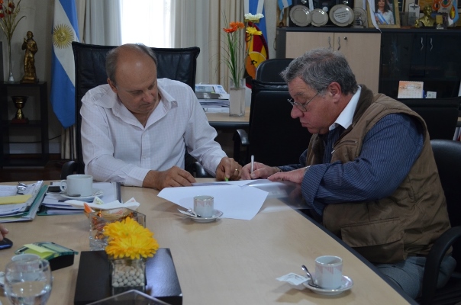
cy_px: 152
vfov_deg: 25.6
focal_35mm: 52
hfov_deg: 37.9
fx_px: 671
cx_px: 230
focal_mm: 35
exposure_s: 1/60
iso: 800
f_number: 5
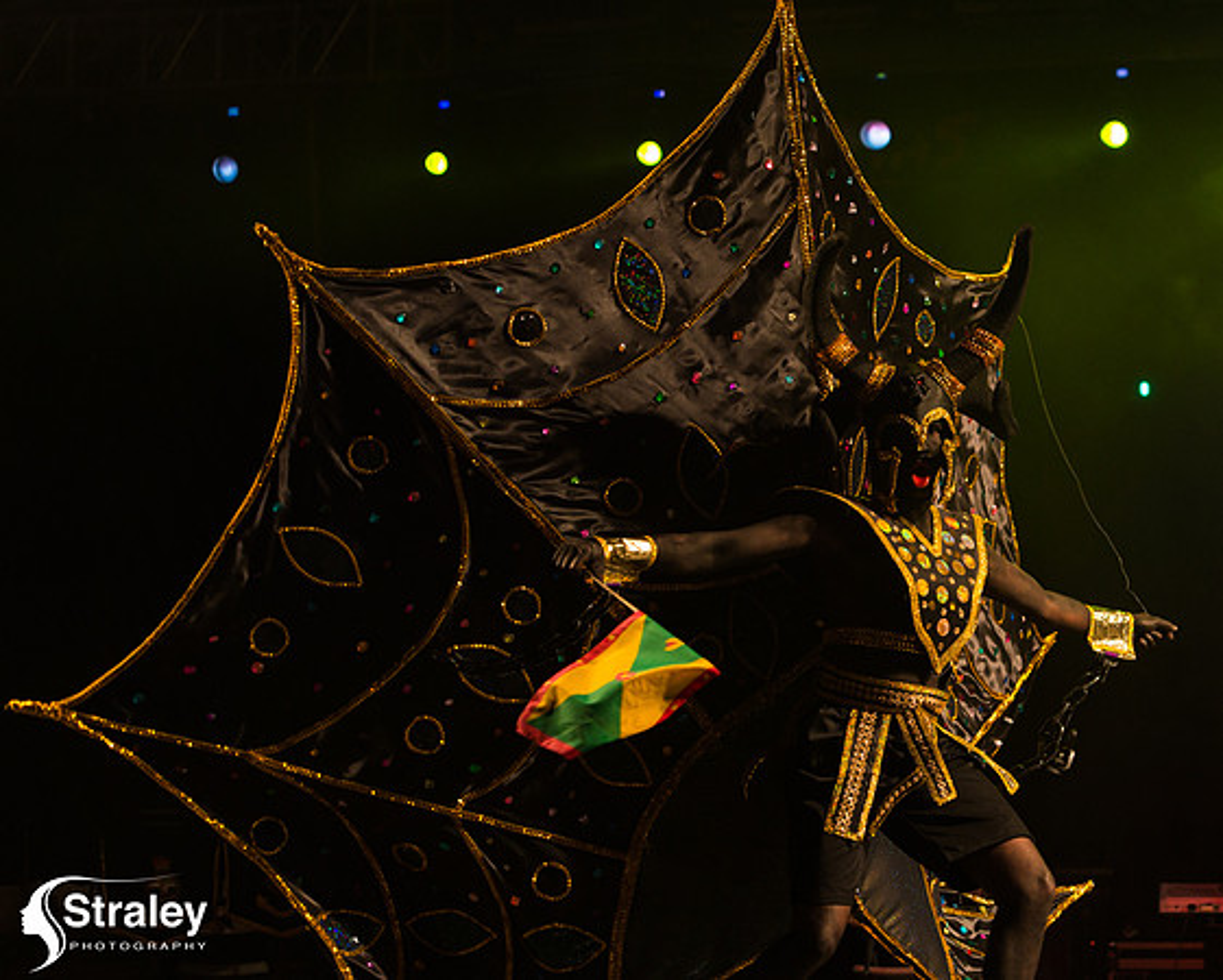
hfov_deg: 17.3
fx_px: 4009
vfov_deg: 13.9
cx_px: 840
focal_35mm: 111
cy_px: 558
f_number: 5.6
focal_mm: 86
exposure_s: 1/320
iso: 2500
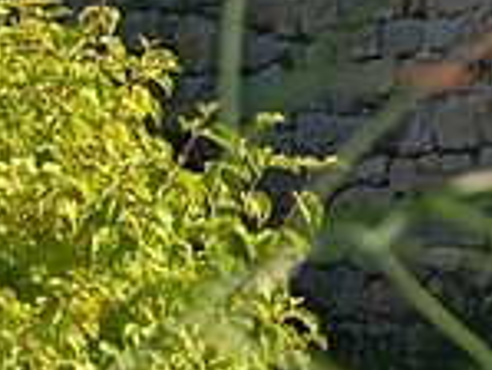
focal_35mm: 188
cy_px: -230
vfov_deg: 7.7
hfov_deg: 9.7
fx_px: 2674
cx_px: 1037
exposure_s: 1/304
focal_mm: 4.27
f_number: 1.8
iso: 101
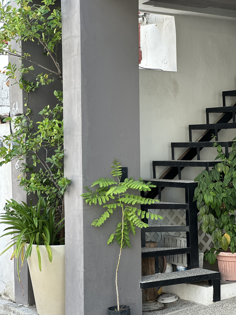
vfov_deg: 25.3
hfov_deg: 19.1
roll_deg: +0.4
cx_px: 118
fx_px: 700
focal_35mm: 77
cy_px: 158
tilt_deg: +0.3
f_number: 2.8
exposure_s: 1/121
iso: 40
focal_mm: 9
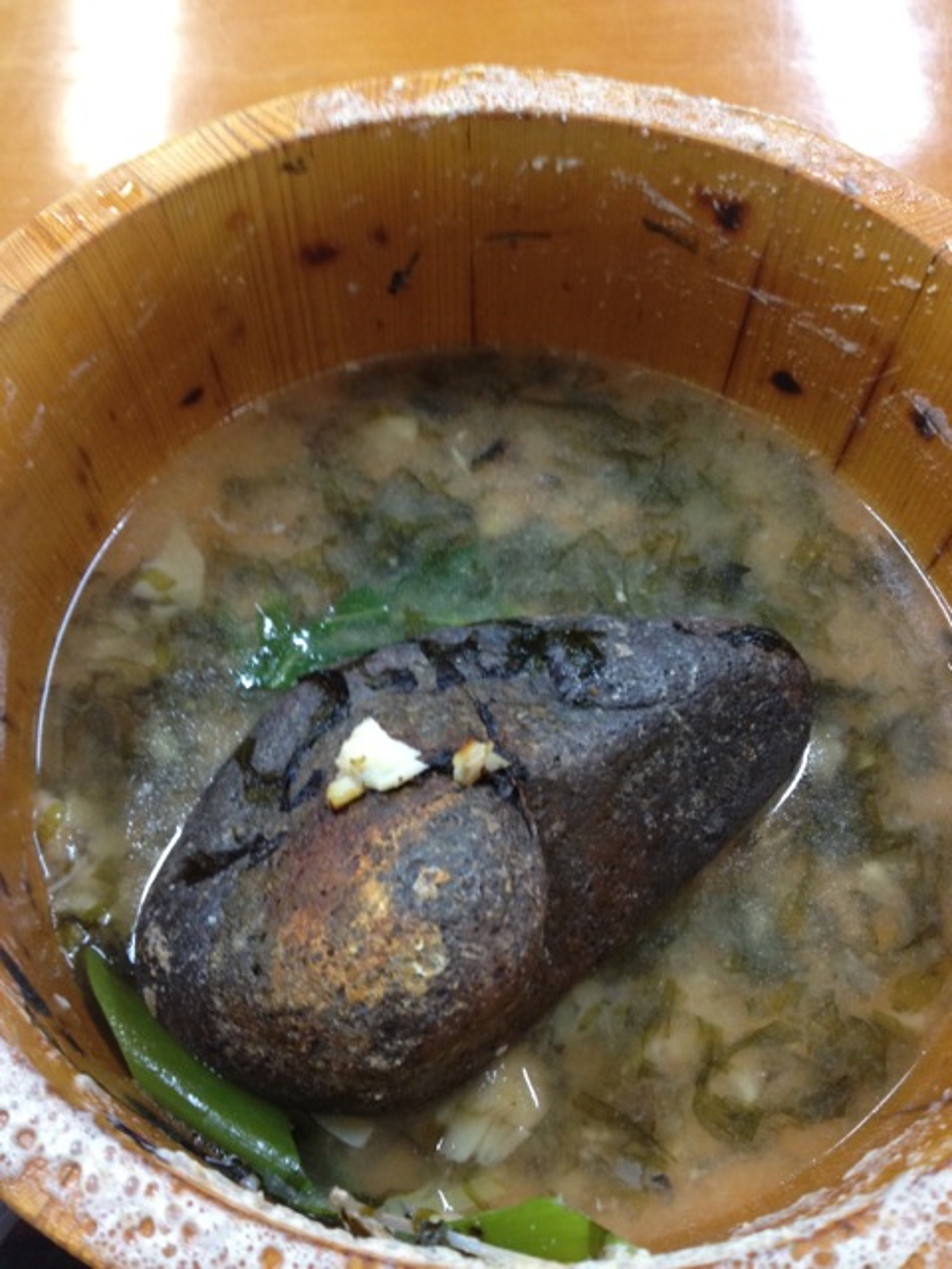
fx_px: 1283
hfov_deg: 40.7
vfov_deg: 52.6
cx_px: 476
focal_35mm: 35
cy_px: 634
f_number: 2.4
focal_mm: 4.28
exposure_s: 1/20
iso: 160
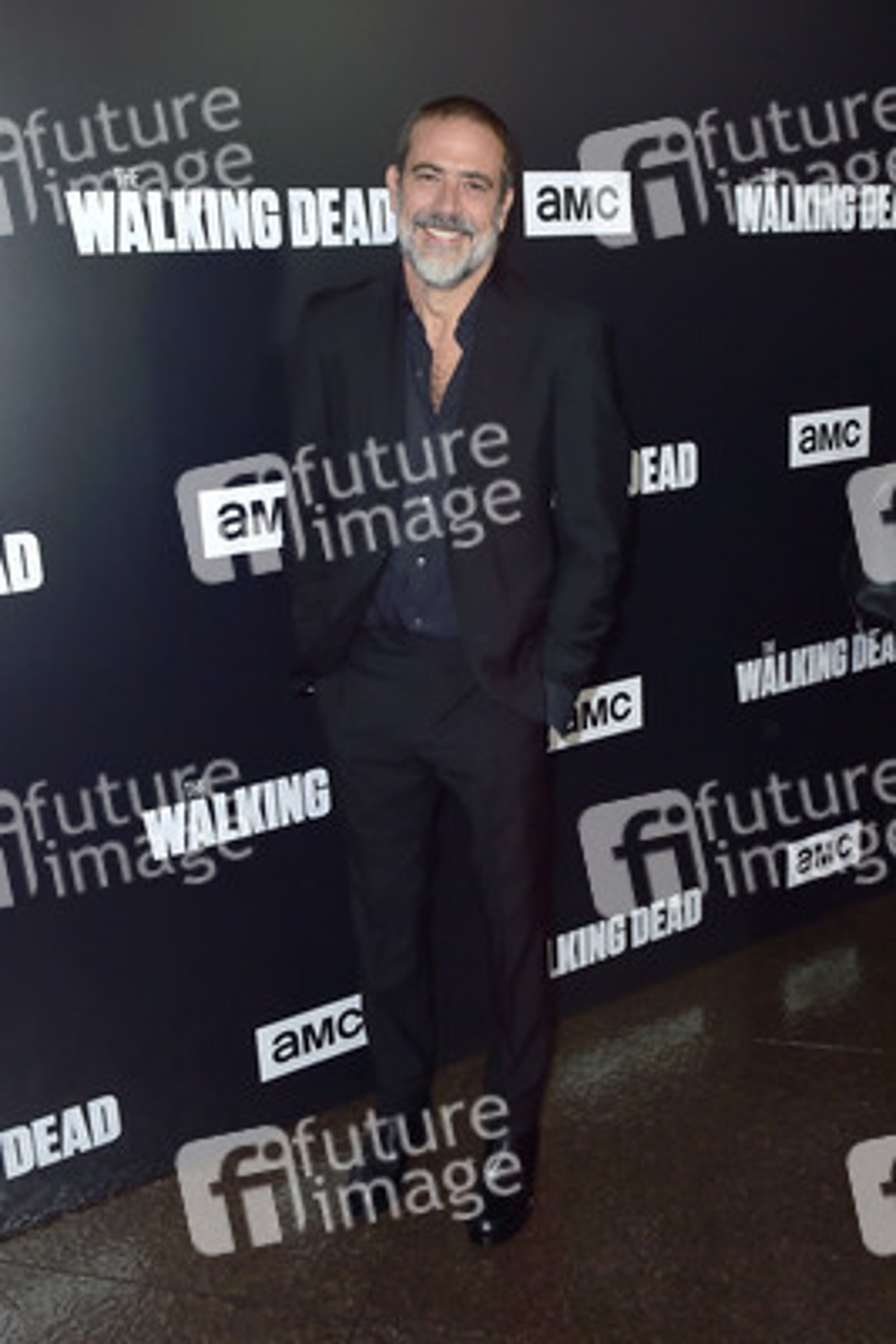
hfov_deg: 42.4
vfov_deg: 60.3
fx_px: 1156
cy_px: 672
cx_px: 448
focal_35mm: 31
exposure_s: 1/200
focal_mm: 31
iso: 400
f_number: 5.6
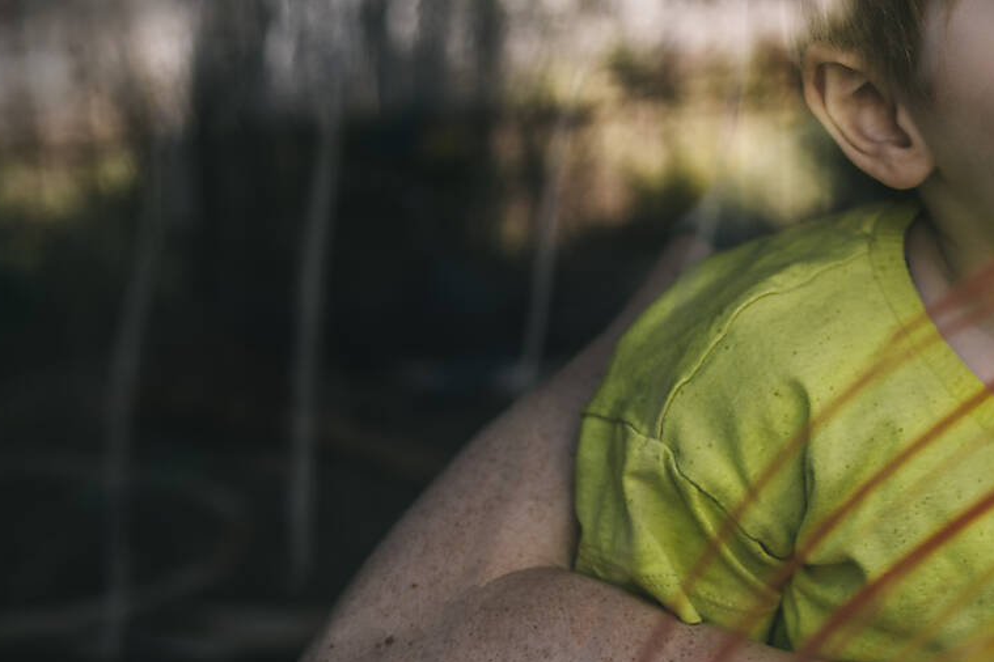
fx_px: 2292
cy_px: 239
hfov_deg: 23.5
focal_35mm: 83
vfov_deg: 16.4
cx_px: 973
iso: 125
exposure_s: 1/250
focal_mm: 35
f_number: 2.8
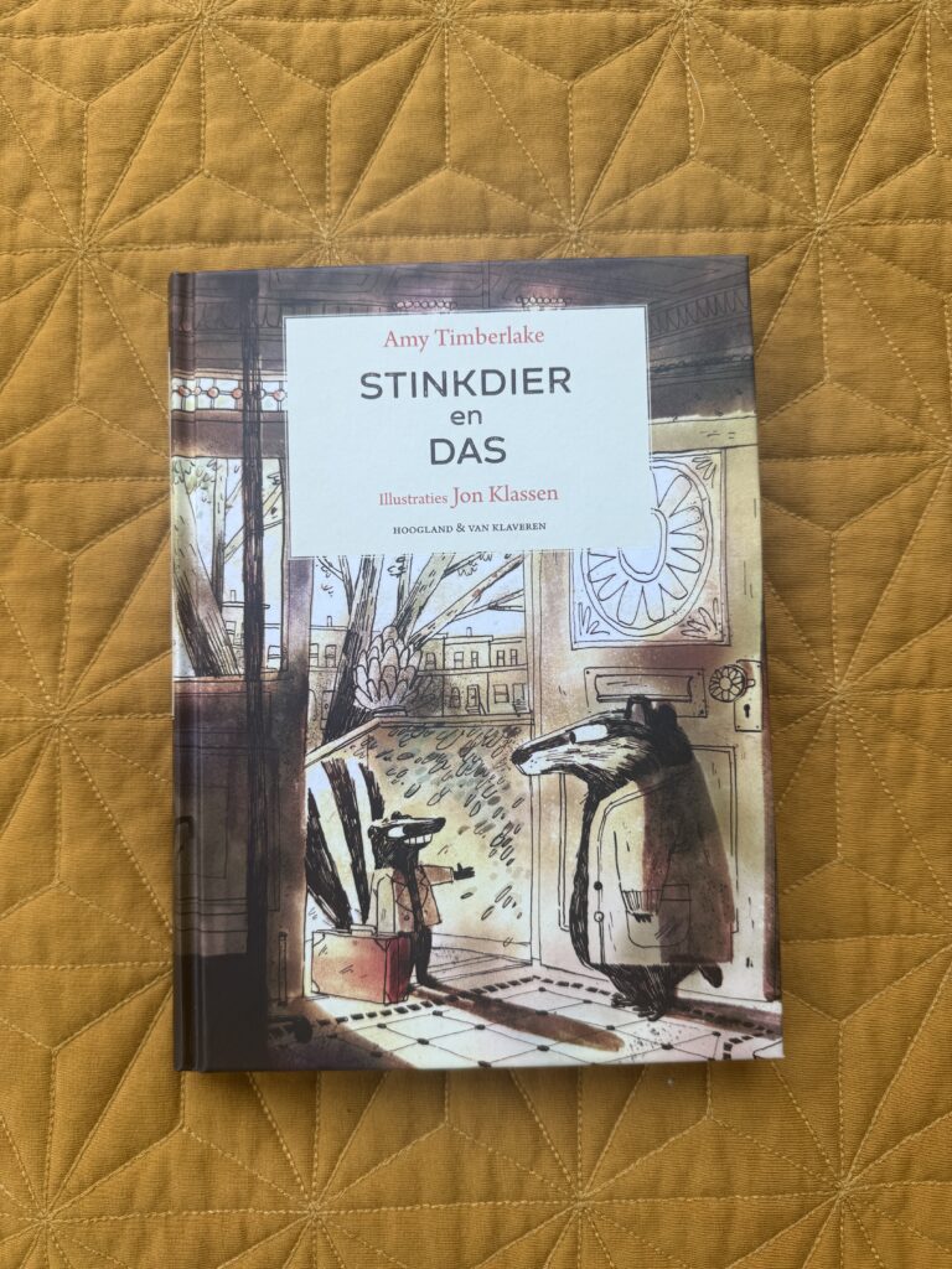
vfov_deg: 71.6
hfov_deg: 56.8
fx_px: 880
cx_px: 476
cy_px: 634
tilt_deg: -85.8
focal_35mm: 24
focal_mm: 6.76
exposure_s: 1/234
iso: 64
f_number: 1.78
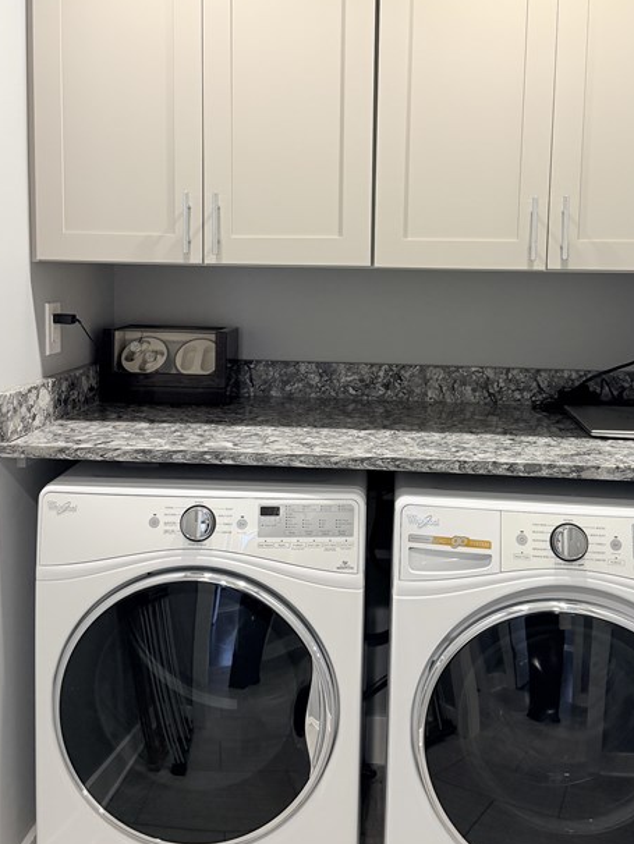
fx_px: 927
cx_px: 348
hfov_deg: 37.7
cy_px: 340
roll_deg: -1.4
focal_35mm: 38
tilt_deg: -4.7
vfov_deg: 48.7
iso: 160
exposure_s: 1/60
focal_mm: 6.76
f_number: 1.78
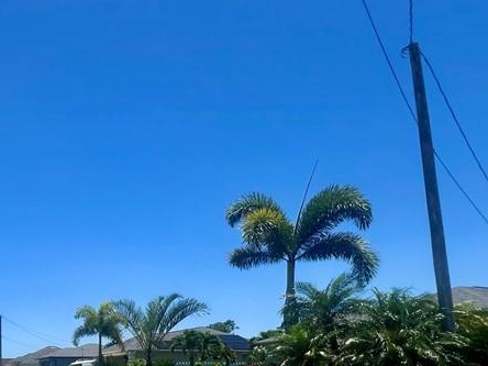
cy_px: 357
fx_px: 423
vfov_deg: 41.4
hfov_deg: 49.3
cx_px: 2
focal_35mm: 30
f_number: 1.8
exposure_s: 1/2801
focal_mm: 1.57
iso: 32
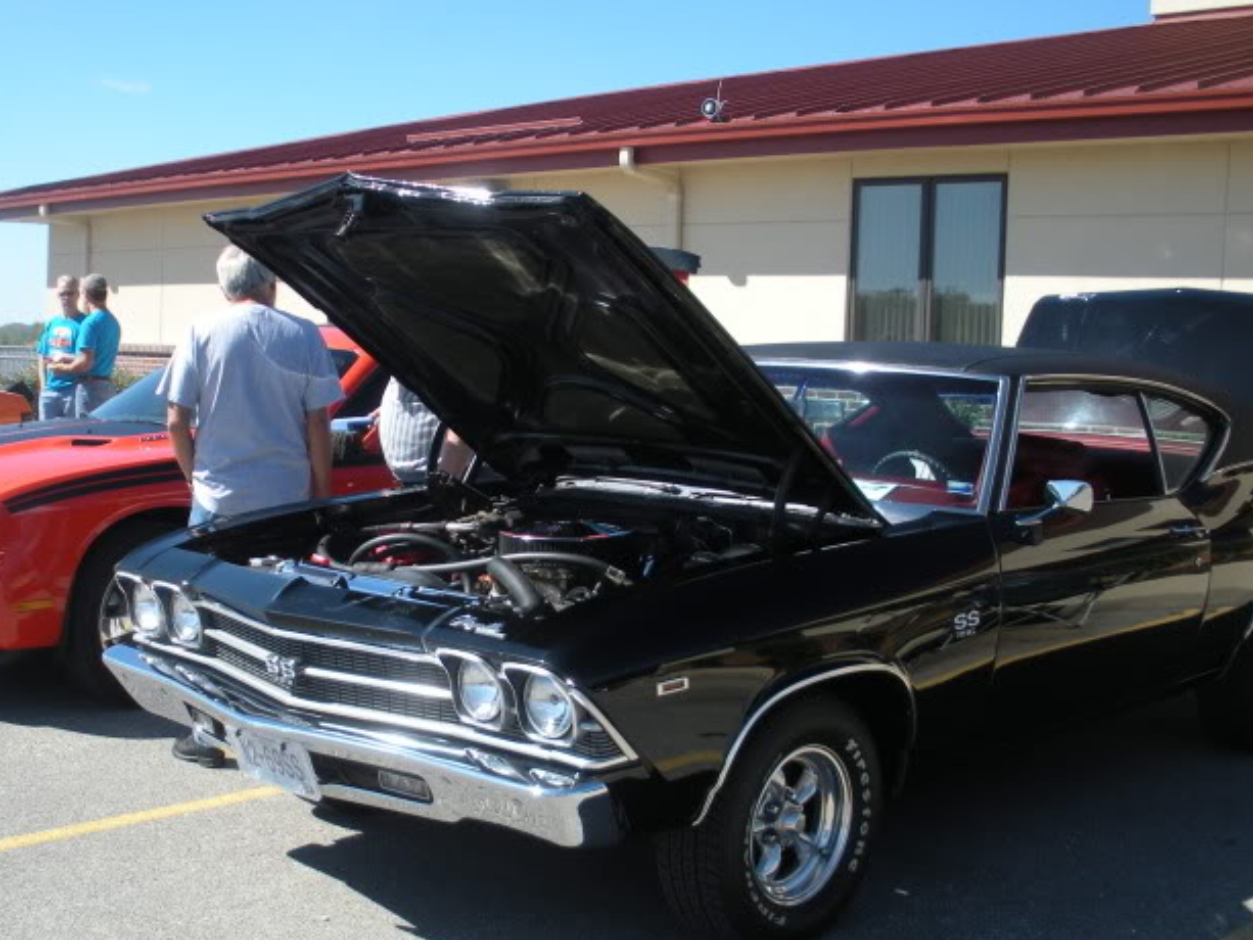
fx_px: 1702
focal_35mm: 47
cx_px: 576
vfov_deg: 30.8
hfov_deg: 40.4
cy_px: 546
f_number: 3.5
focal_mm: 6.3
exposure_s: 1/360
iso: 64
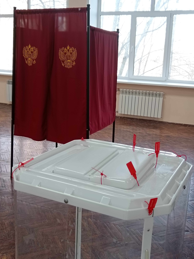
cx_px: 97
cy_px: 130
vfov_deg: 45.8
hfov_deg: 35.1
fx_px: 306
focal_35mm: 41
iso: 316
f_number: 1.9
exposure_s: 1/50
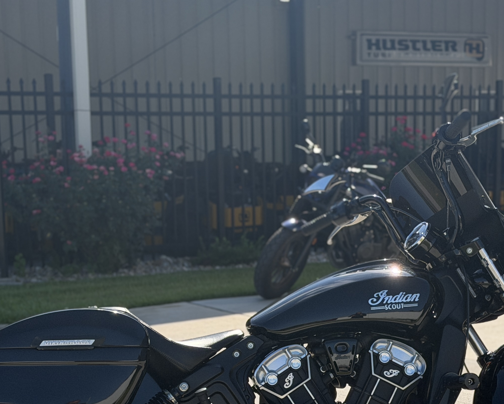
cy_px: 374
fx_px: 1387
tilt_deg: -8.9
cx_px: 276
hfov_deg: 20.6
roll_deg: +1.1
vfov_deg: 16.3
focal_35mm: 93
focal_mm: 6.76
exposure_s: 1/3704
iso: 64
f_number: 1.78
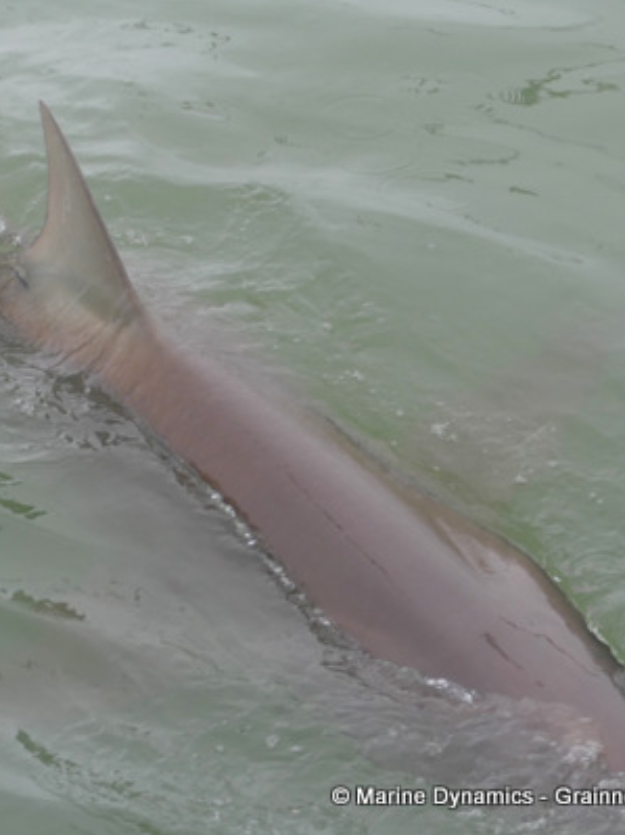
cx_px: 148
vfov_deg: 20.2
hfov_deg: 15.2
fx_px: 2336
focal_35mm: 97
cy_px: 418
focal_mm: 24.33
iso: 125
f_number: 3.6
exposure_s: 1/200
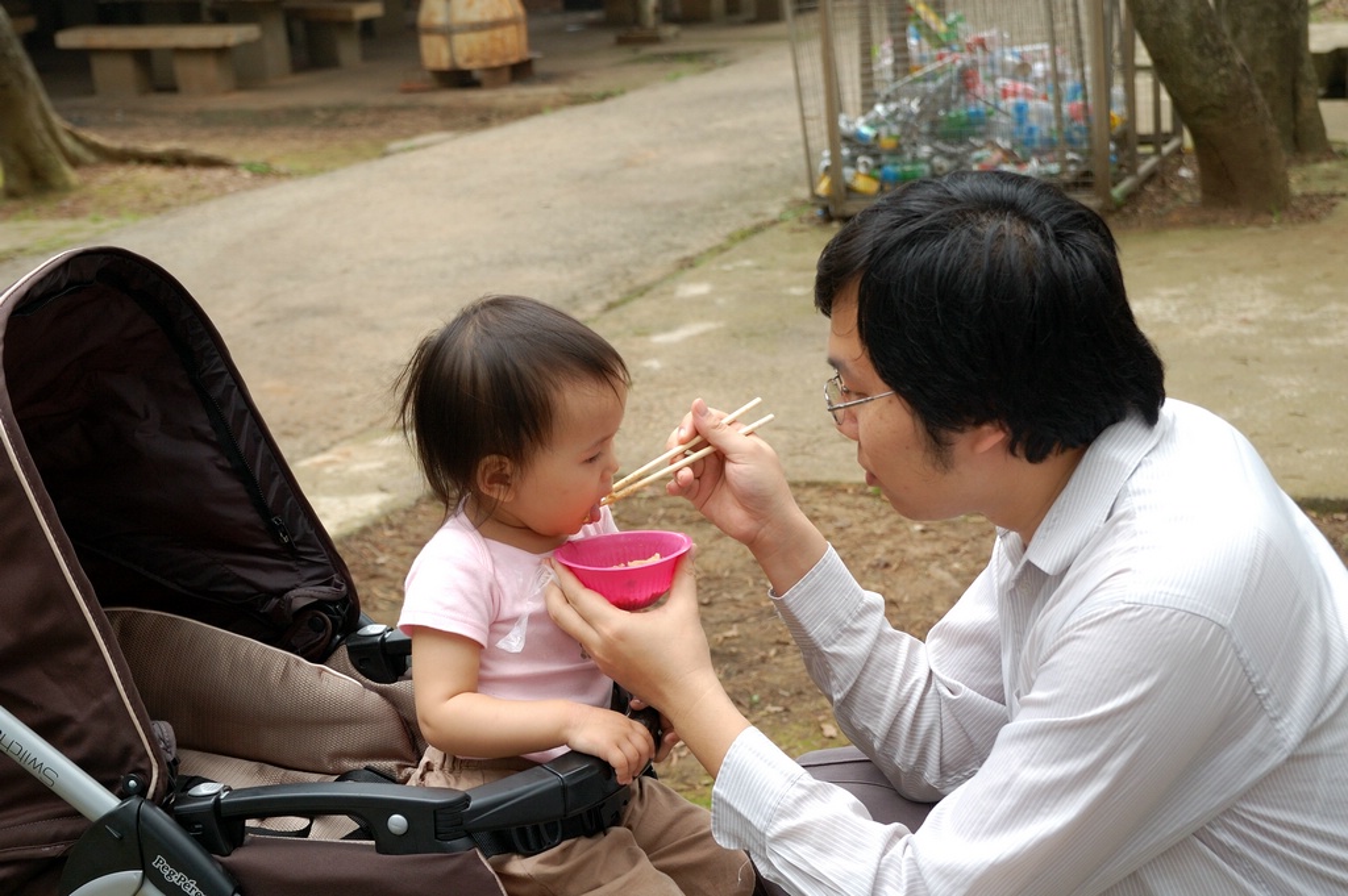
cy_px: 448
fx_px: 2245
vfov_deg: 22.6
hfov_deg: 33.4
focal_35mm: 60
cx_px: 674
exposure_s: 1/125
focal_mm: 40
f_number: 5
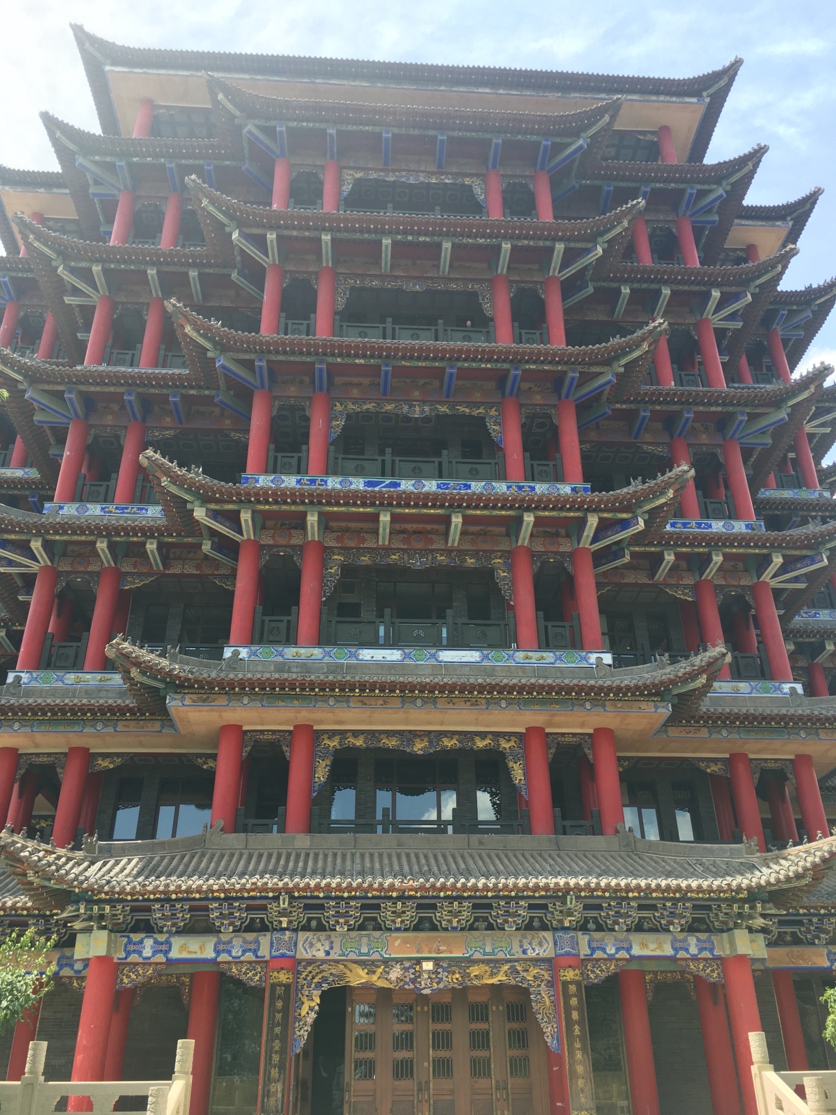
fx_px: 934
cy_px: 558
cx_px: 418
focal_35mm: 29
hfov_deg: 48.2
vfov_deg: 61.7
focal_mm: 4.15
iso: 25
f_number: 2.2
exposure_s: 1/422
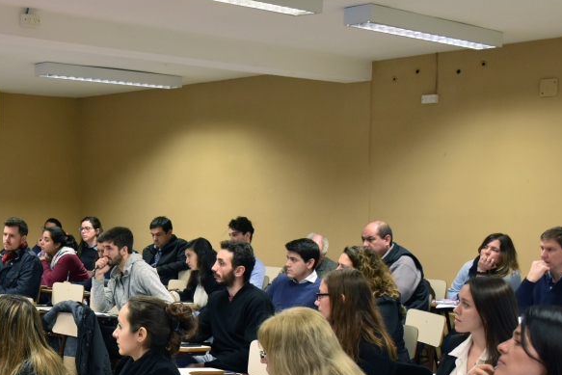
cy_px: 291
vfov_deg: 23.1
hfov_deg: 33.1
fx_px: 906
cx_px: 82
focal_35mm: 58
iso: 1100
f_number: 4
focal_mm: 22
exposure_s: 1/60
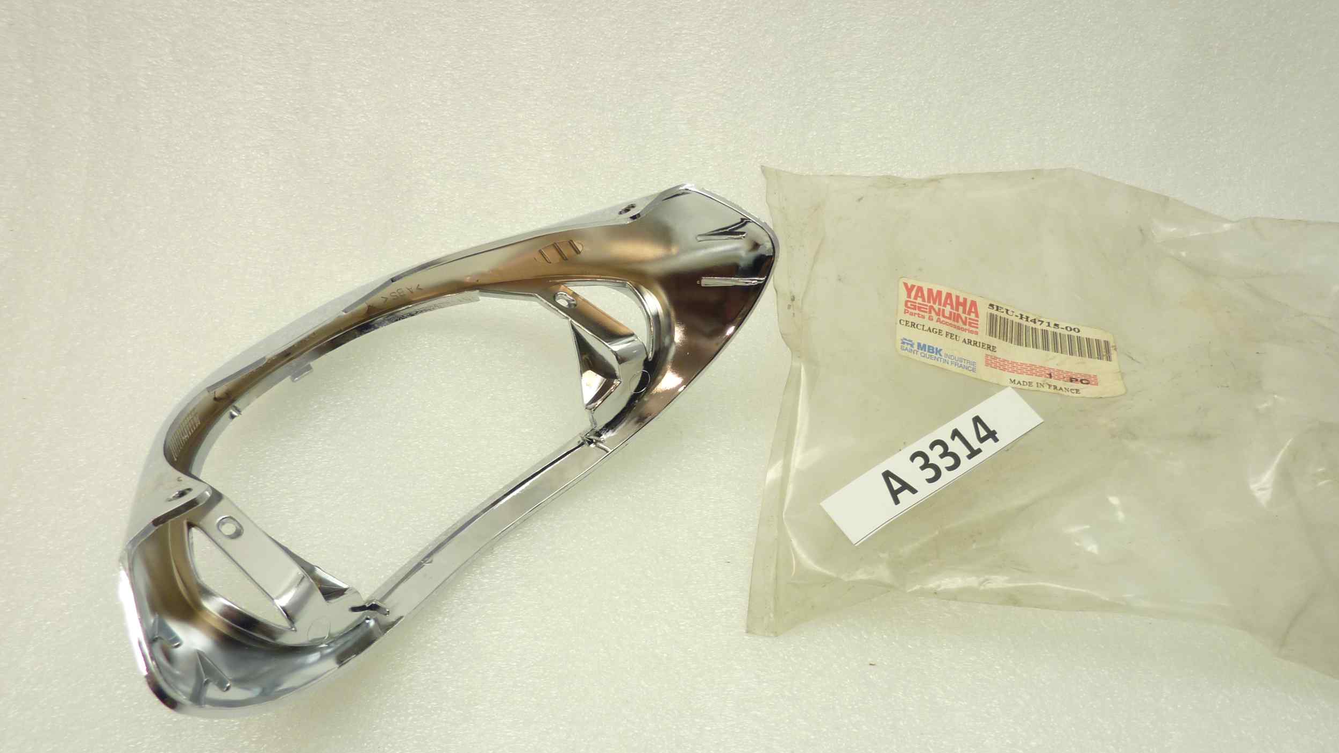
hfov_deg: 67.9
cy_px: 421
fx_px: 994
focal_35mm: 28
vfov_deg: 41.4
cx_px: 688
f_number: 3.3
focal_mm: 4.1
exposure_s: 1/20
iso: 80
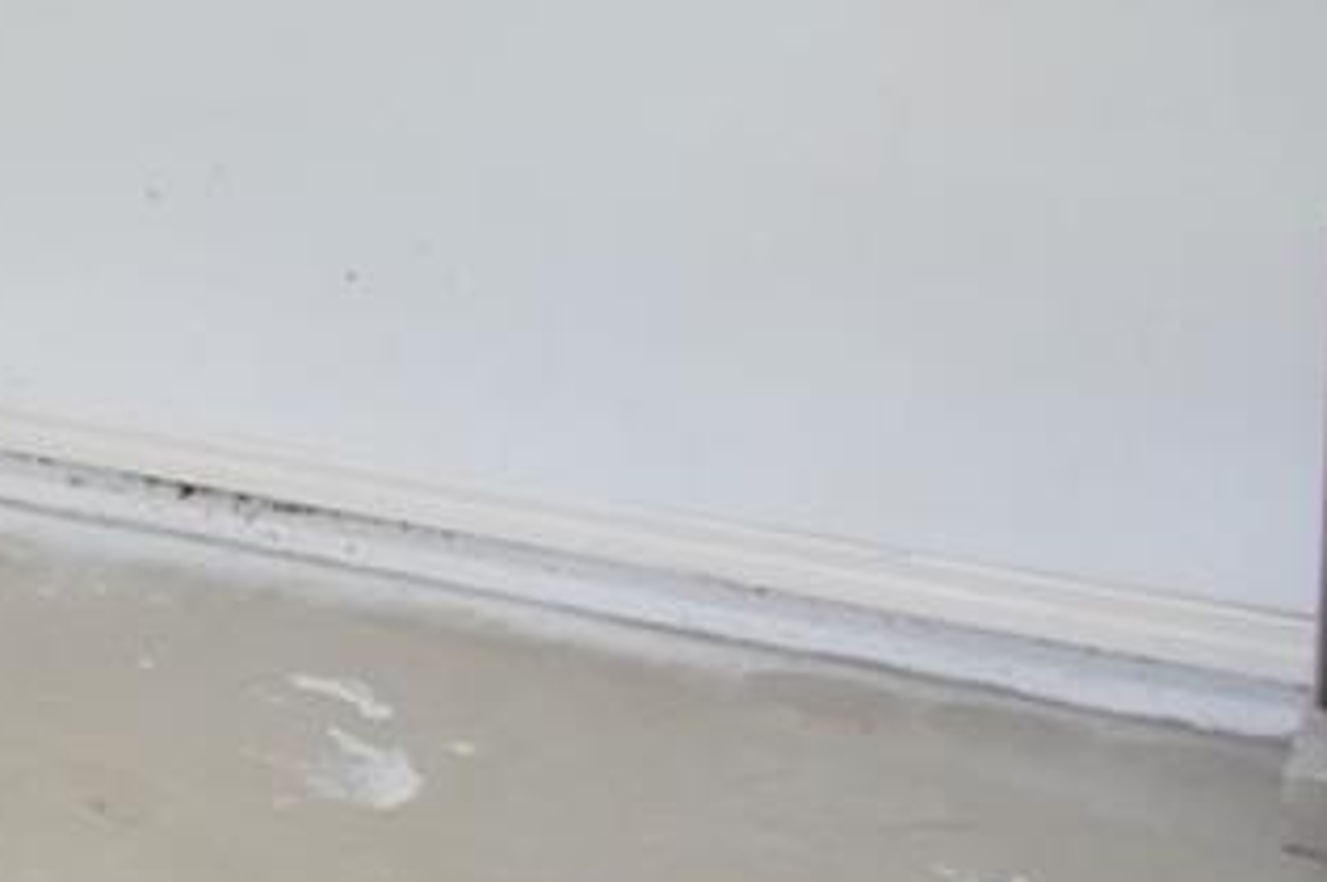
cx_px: -1407
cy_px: -185
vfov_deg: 17.1
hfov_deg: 17.6
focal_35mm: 76
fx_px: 2799
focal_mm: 10
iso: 800
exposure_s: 1/60
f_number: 3.5
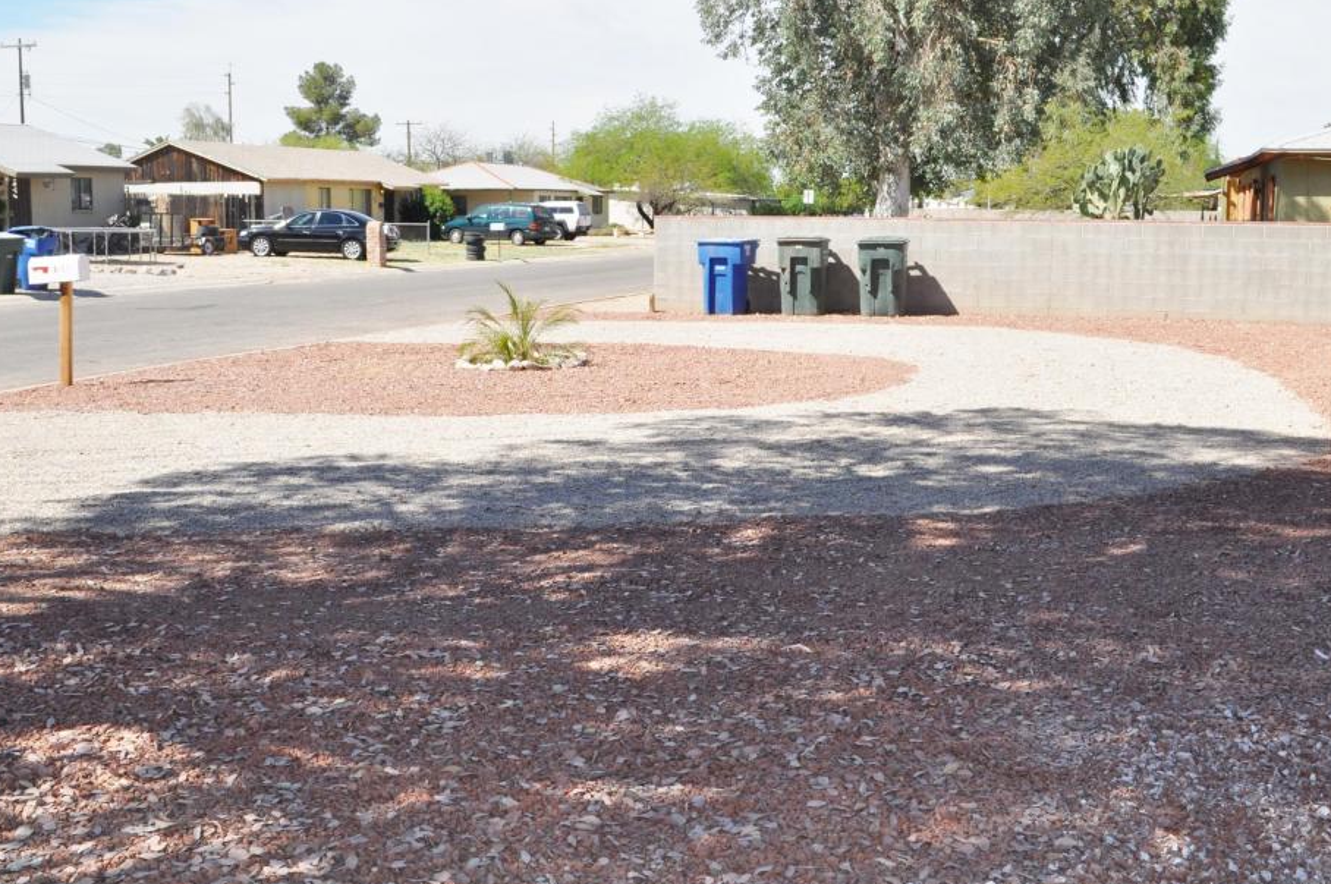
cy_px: 413
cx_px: 667
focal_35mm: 42
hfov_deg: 46.4
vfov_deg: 31.8
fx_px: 1551
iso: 200
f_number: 13
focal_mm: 22
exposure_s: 1/200
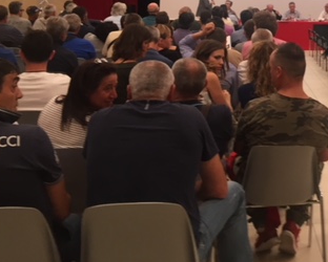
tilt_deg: -4.7
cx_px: 321
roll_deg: -1.7
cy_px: 30
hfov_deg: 30.4
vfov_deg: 25.5
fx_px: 563
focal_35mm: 58
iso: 80
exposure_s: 1/33
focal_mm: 4.15
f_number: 2.2
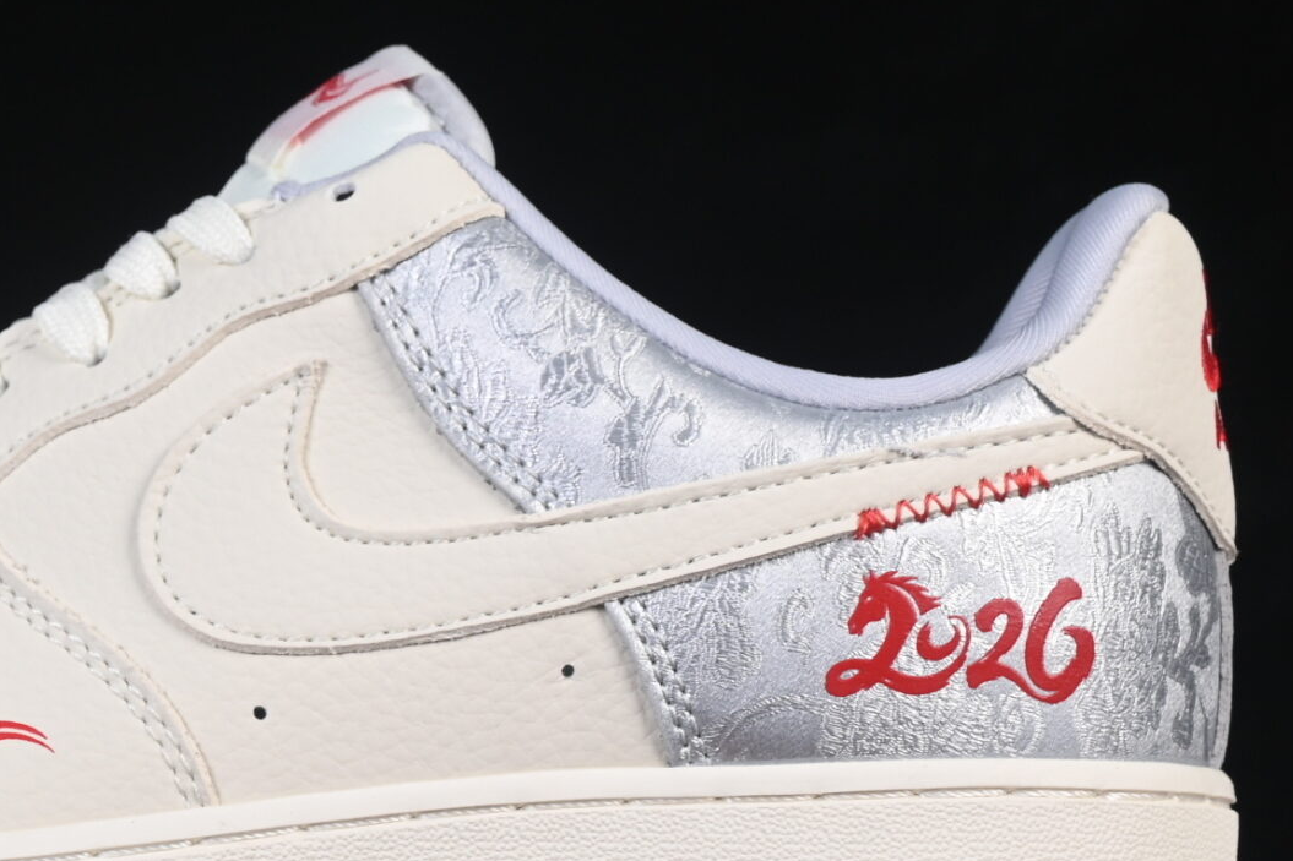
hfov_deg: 11.3
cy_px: 423
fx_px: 6535
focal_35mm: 182
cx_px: 212
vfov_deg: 7.5
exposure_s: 1/80
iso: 160
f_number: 8
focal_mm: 50
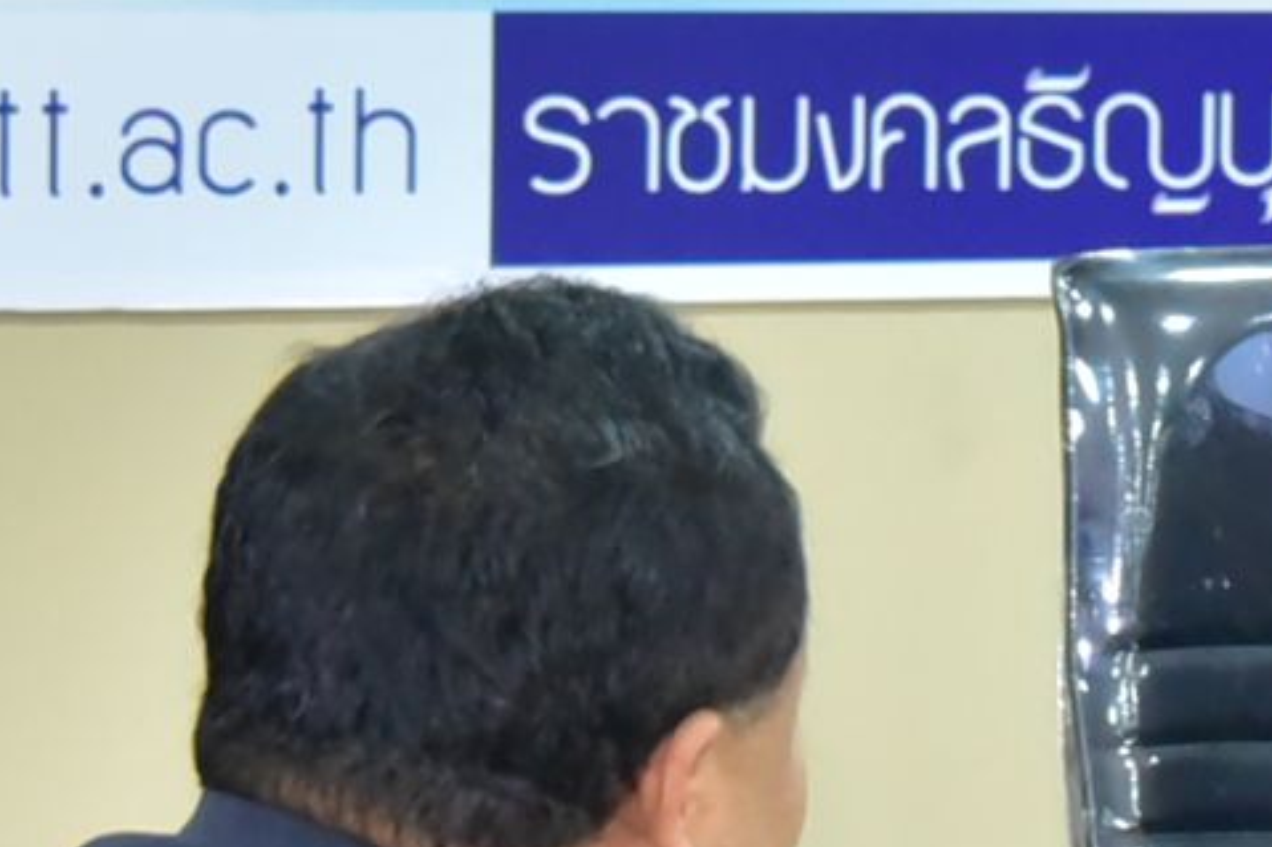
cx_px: 1190
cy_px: 235
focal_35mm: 303
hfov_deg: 6.8
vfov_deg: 4.5
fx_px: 10702
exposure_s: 1/200
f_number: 5.6
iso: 6400
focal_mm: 58
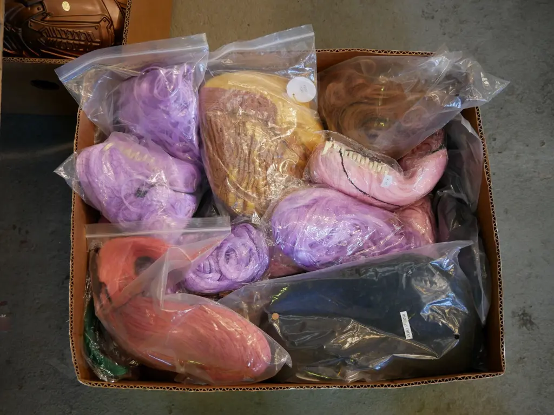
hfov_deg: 42.9
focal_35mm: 44
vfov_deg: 32.9
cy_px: 208
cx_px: 277
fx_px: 704
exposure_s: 1/60
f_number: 4.2
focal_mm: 22
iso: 1000
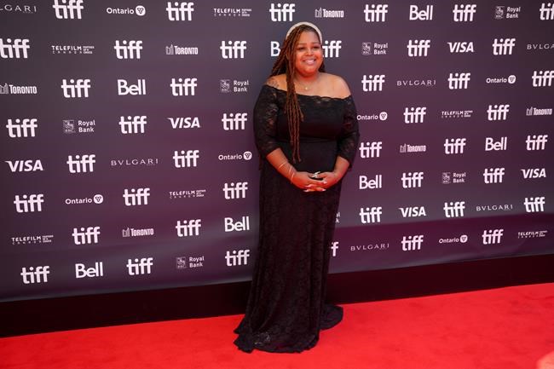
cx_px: 277
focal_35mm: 37
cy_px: 184
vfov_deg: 35.9
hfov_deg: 51.9
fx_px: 569
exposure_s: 1/320
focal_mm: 37
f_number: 4
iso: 160
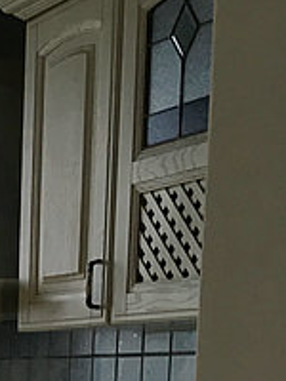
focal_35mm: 116
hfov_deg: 11.5
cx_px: -278
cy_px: 602
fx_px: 1278
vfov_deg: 15.4
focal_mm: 4.15
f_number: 2.2
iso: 25
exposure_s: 1/33
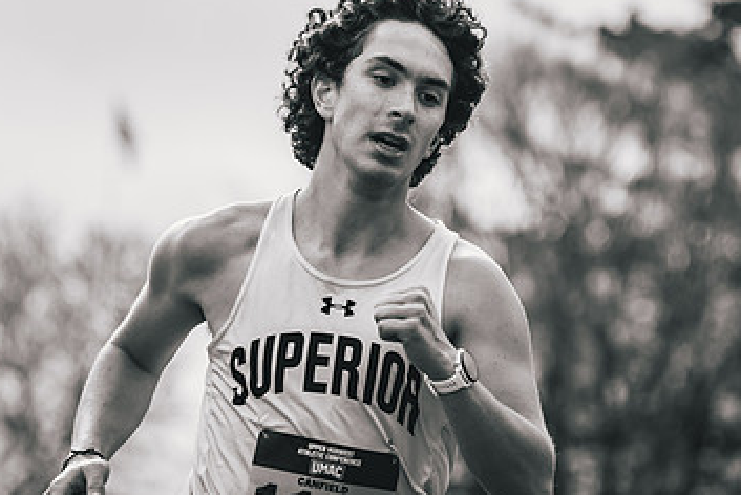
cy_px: 139
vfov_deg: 3.2
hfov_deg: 4.8
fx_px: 8755
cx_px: 395
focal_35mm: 425
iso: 400
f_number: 6.3
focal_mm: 259
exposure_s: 1/1250
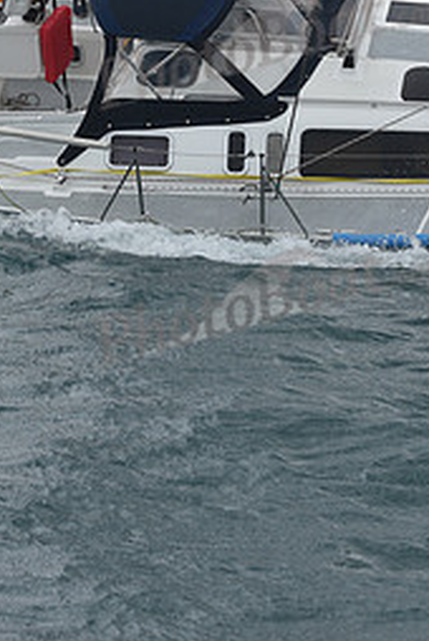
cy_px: -50
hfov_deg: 7.3
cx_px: -34
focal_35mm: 187
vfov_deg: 10.9
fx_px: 3333
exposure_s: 1/800
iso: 250
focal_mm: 82
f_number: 9
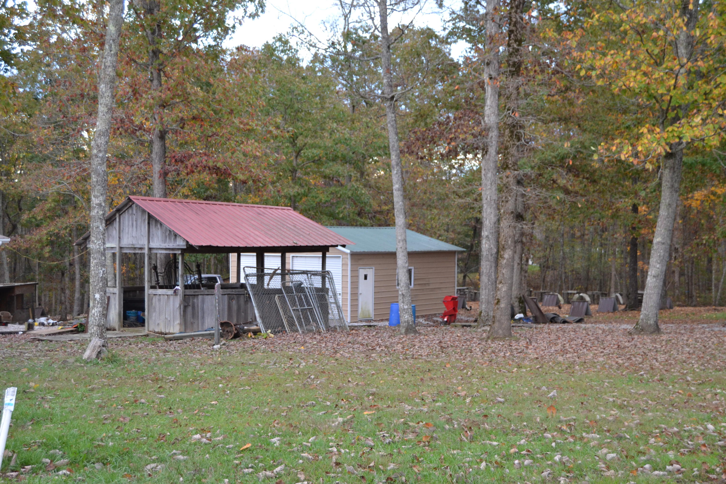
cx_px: 363
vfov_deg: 28.1
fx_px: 968
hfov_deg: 41.1
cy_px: 242
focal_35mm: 48
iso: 1000
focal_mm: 32
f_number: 4.5
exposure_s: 1/60
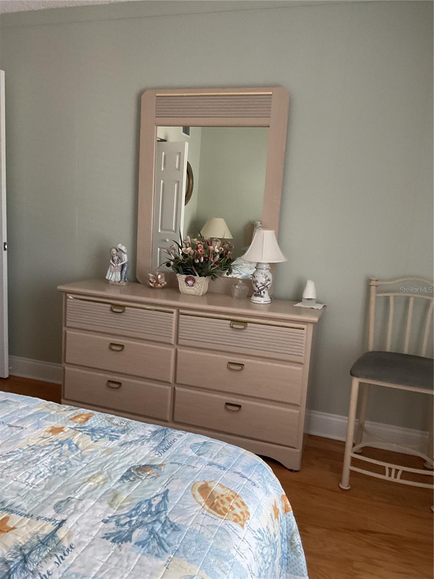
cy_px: 290
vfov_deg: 61.7
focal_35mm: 29
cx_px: 217
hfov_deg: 48.2
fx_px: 485
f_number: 1.8
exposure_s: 1/60
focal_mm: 3
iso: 160
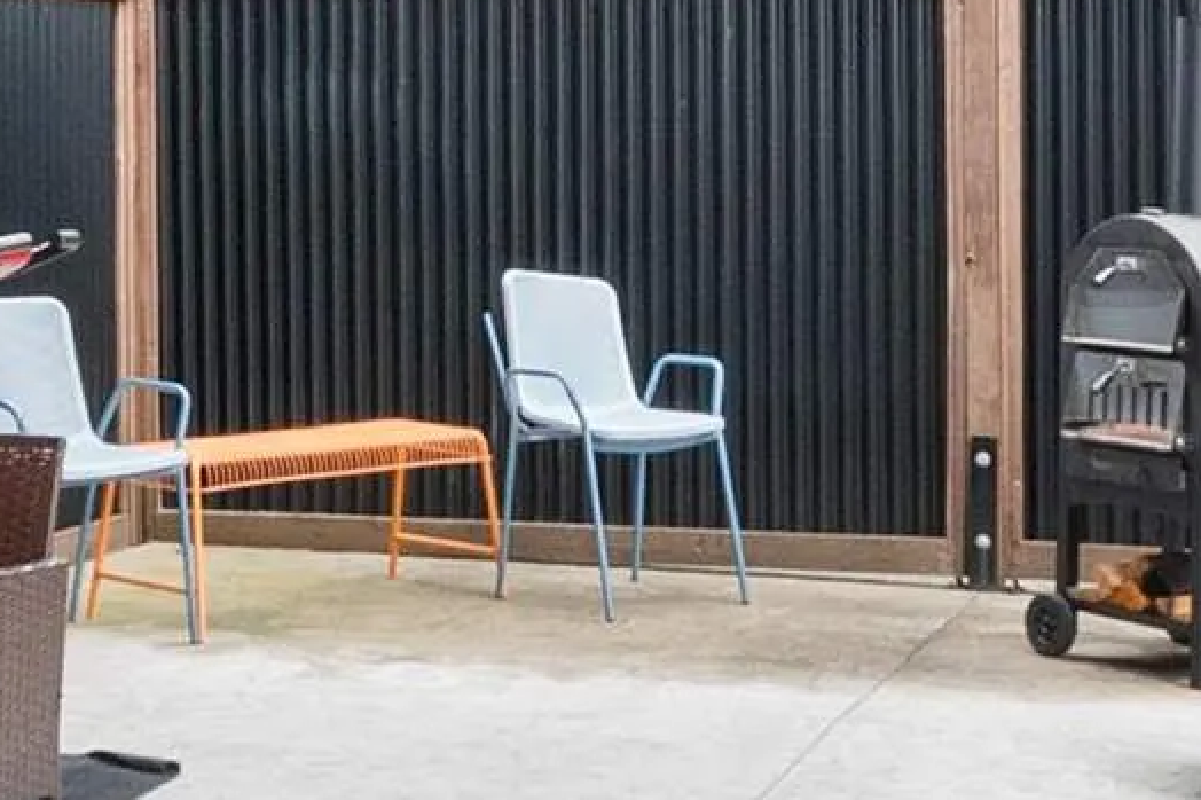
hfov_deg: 23.0
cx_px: 397
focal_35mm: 88
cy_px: 103
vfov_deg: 15.4
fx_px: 2935
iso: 250
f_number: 9
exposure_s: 1/160
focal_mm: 10
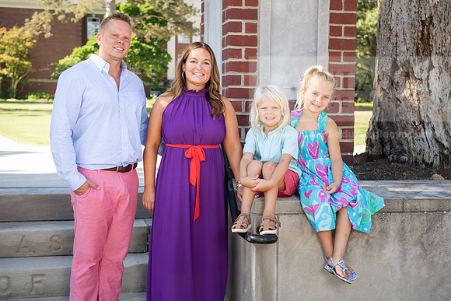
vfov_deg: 24.2
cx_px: 226
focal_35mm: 56
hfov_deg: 35.6
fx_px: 702
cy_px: 150
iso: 200
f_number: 5
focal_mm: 56
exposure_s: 1/200
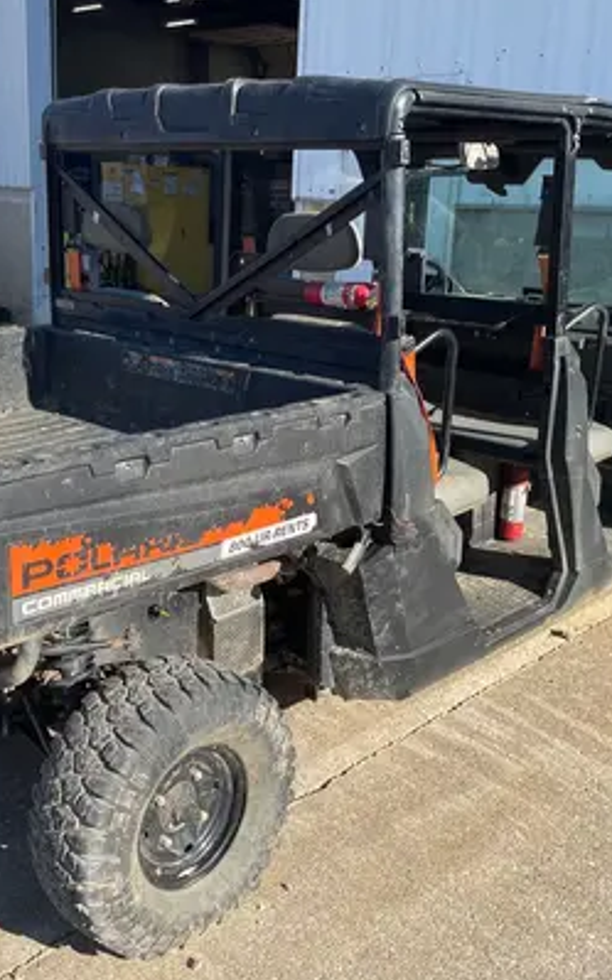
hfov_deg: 33.4
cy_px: 485
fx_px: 1015
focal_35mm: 38
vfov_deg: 51.6
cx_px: 246
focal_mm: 4.2
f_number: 1.6
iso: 32
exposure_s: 1/1949
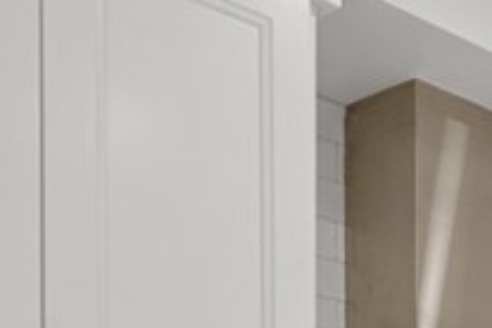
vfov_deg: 15.1
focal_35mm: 79
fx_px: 1080
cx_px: 692
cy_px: 581
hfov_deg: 22.2
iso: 800
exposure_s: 1/100
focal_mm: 16
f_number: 9
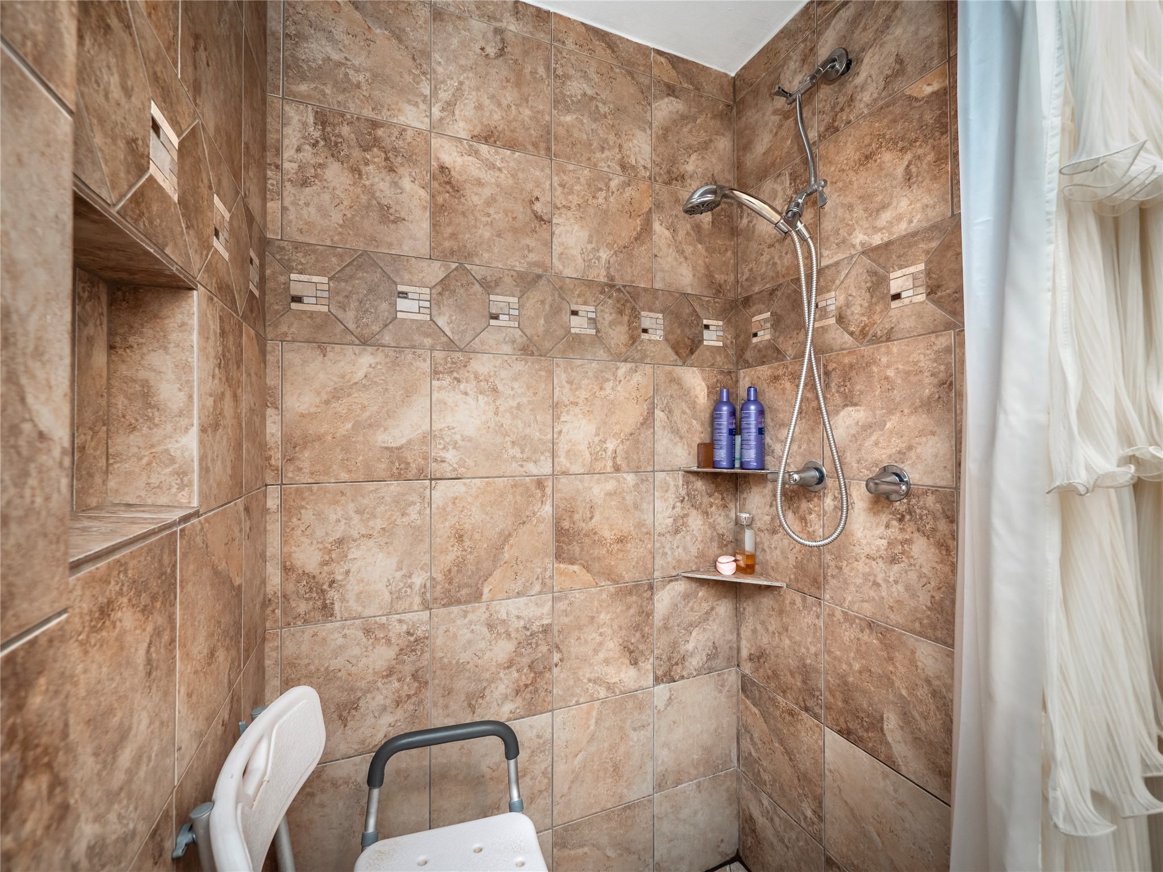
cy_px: 436
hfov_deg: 102.1
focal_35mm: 14
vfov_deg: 85.7
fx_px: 470
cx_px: 582
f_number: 5
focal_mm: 7
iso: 500
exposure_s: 1/8
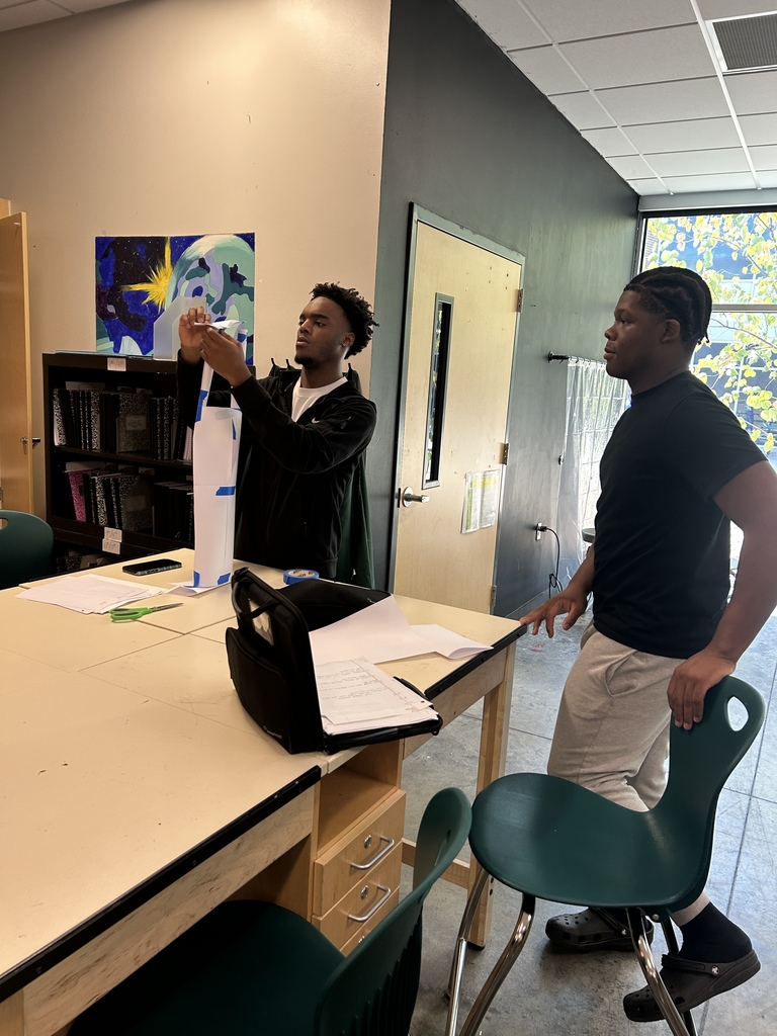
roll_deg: -2.8
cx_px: 388
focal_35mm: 26
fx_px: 778
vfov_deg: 67.3
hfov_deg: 53.1
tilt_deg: -9.2
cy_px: 518
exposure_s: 1/115
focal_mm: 5.7
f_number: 1.5
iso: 100
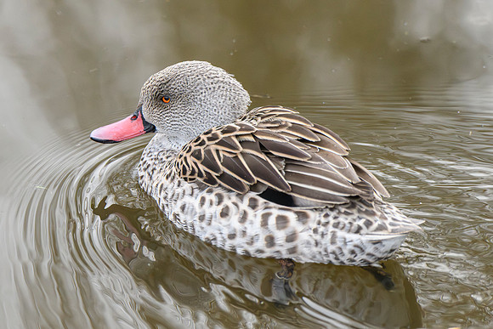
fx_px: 7668
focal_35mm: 560
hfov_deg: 3.7
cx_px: 148
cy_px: 99
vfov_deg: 2.5
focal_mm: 400
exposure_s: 1/1250
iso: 8000
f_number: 8
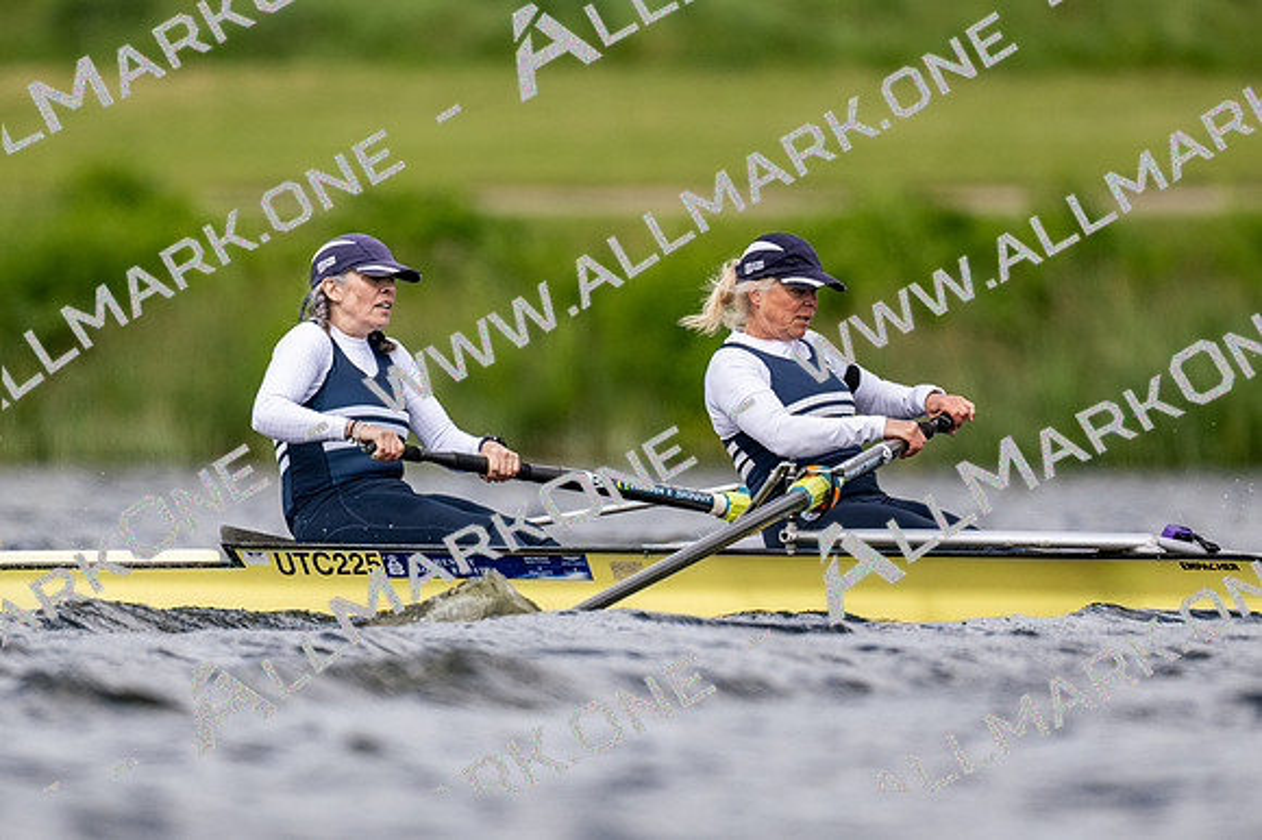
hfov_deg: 2.3
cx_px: 631
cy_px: 420
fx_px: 31531
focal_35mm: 900
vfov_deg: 1.5
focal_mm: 600
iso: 400
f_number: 4
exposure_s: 1/2500
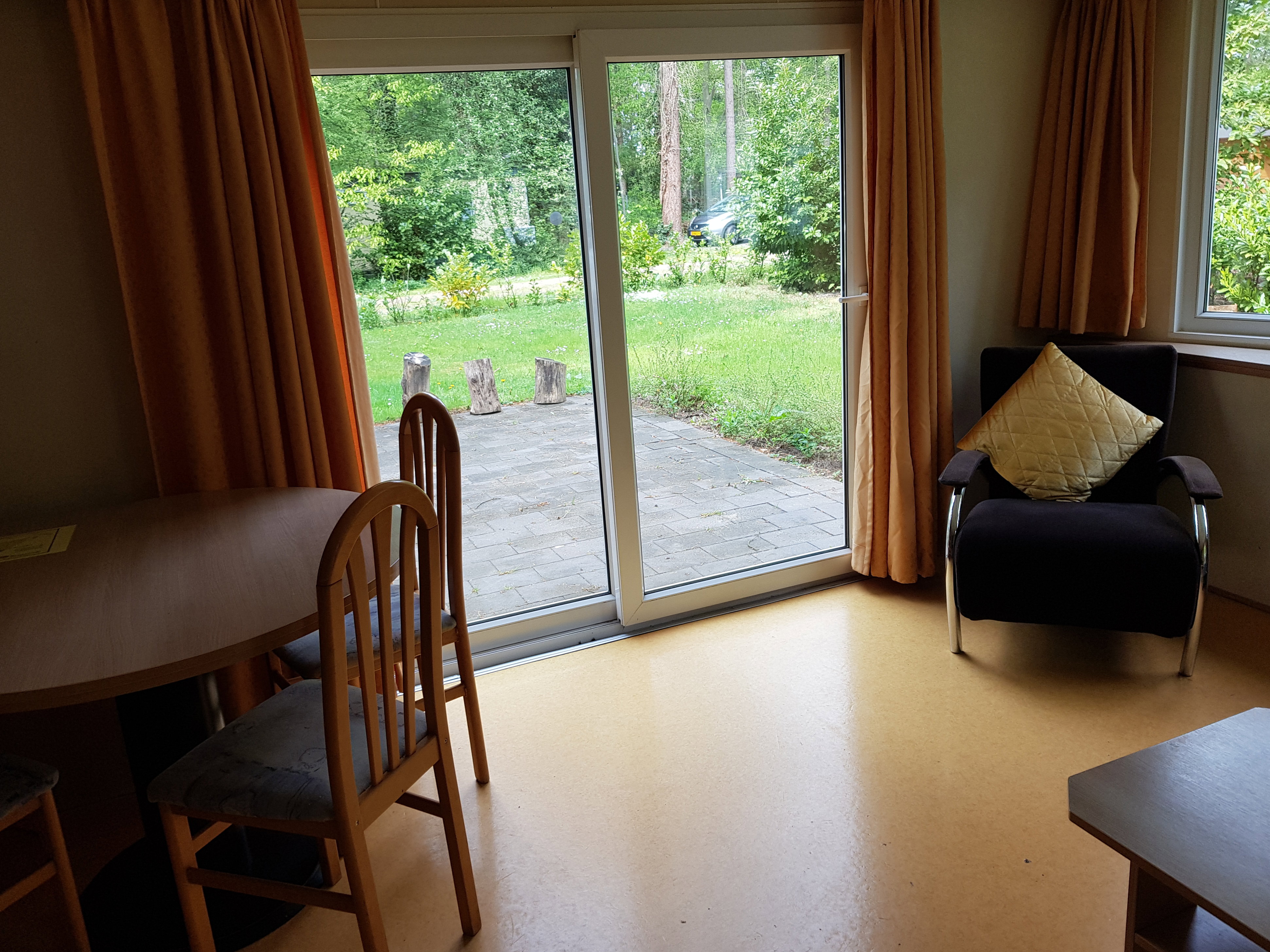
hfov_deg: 65.3
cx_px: 623
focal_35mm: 27
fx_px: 991
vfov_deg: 51.3
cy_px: 465
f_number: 1.7
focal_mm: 4.2
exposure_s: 1/171
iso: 40
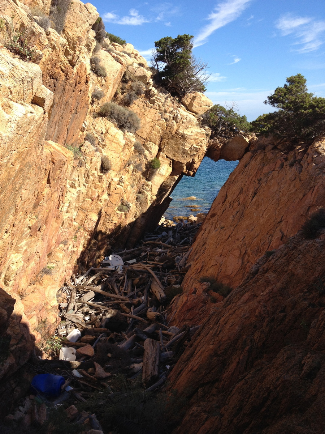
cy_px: 217
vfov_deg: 52.6
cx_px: 162
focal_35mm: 35
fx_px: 438
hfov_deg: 40.7
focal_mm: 4.28
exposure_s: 1/986
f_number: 2.4
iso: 64
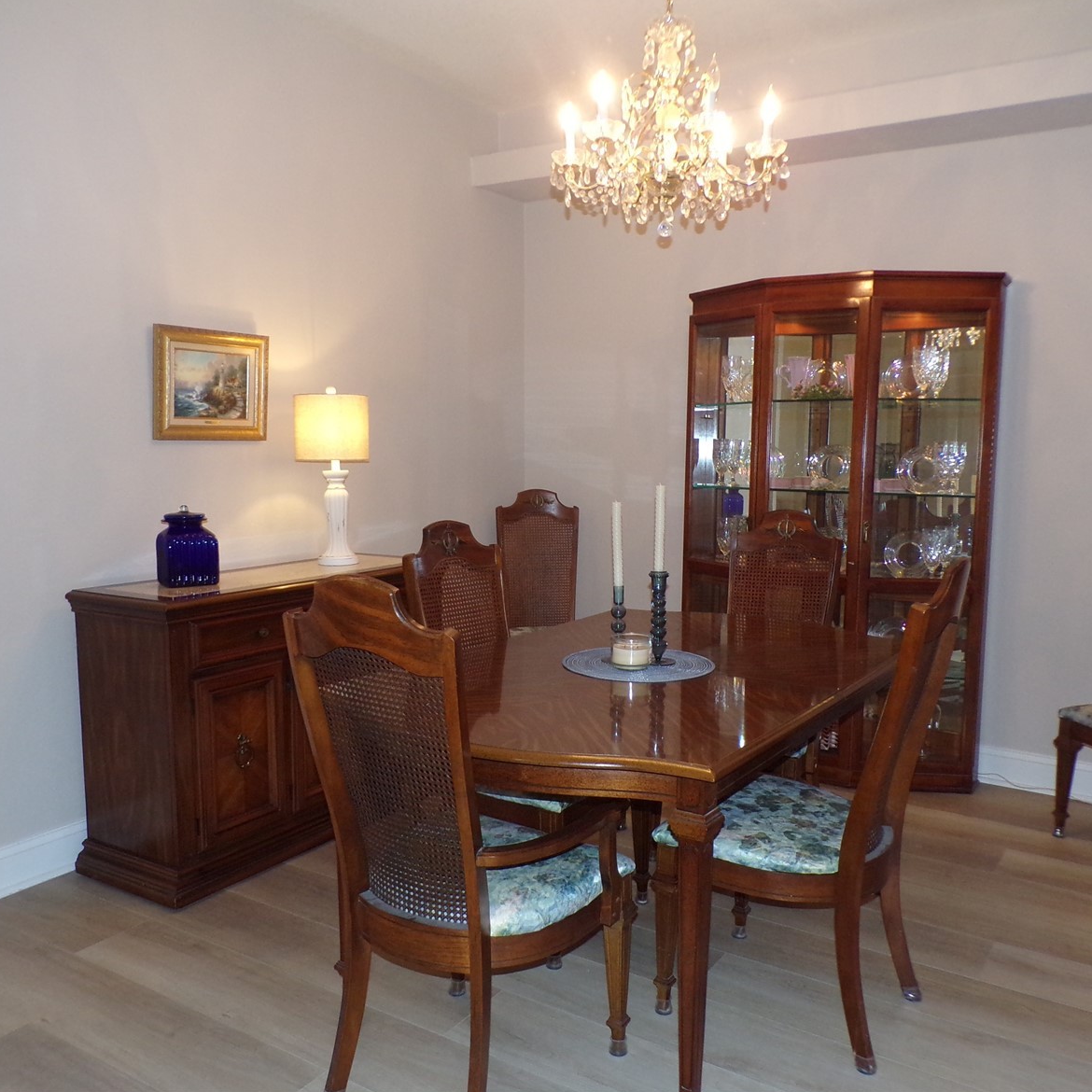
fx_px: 1035
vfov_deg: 55.6
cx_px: 572
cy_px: 535
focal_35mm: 29
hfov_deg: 55.6
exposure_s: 1/34
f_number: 3
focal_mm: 4.3
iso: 200
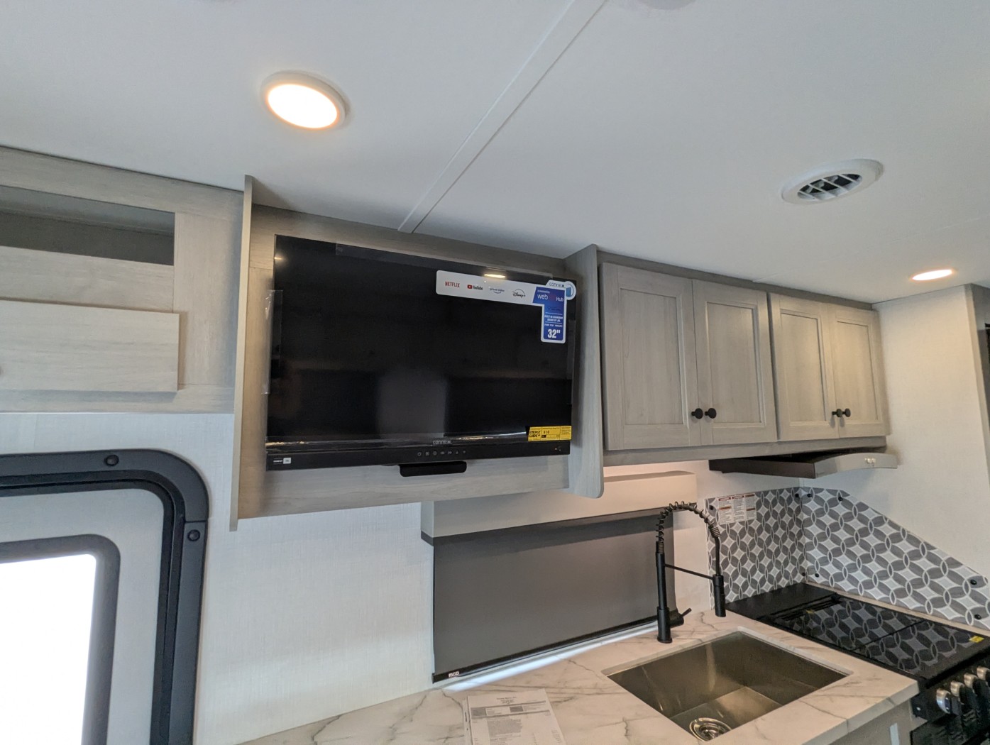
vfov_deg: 78.2
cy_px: 372
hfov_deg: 94.4
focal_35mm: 16
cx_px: 495
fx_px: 458
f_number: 2.2
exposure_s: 1/99.6
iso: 167
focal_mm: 2.35
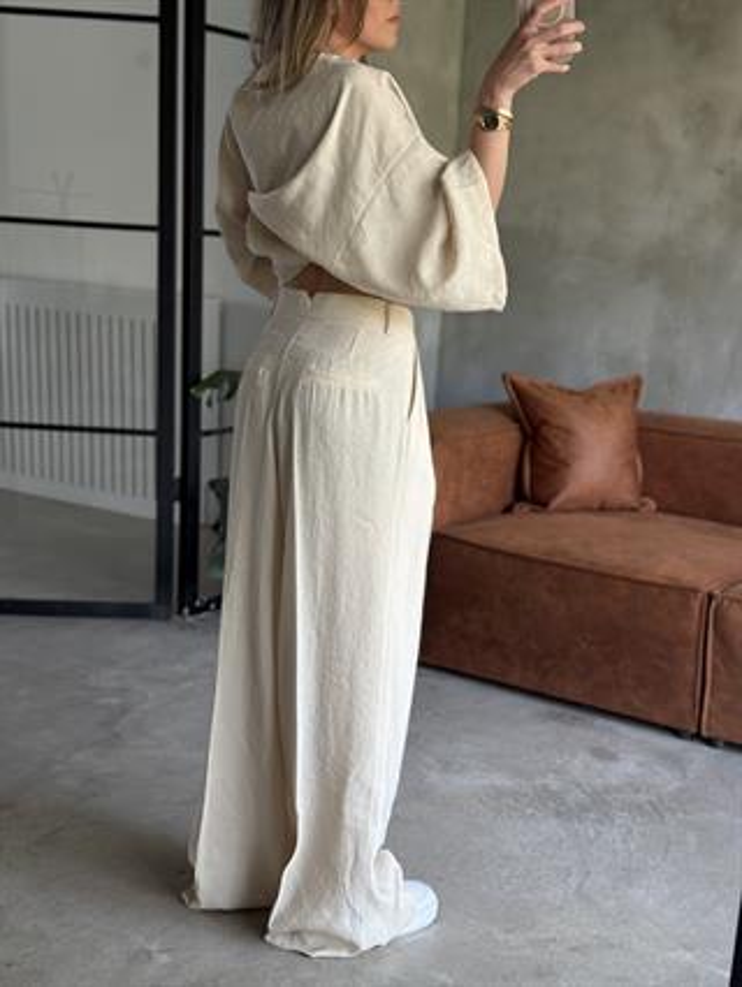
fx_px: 1370
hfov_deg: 30.3
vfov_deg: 39.6
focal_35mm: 48
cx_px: 371
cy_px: 494
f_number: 1.78
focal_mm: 6.76
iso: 100
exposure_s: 1/72
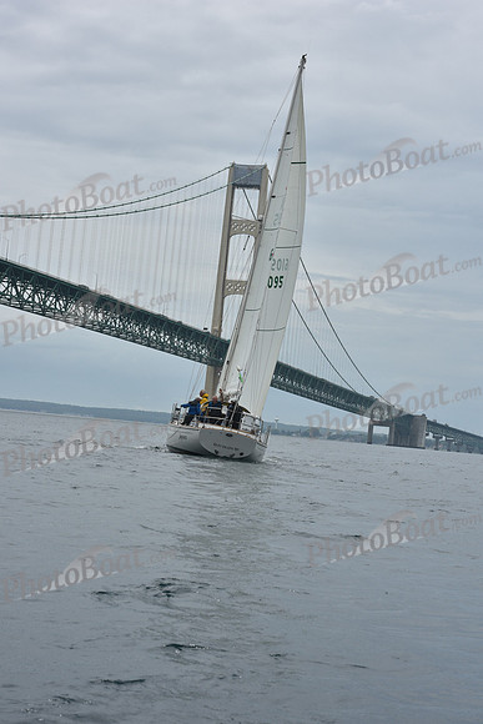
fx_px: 1408
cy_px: 362
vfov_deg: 28.8
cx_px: 242
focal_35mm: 70
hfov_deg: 19.5
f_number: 11
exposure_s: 1/800
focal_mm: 70
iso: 250
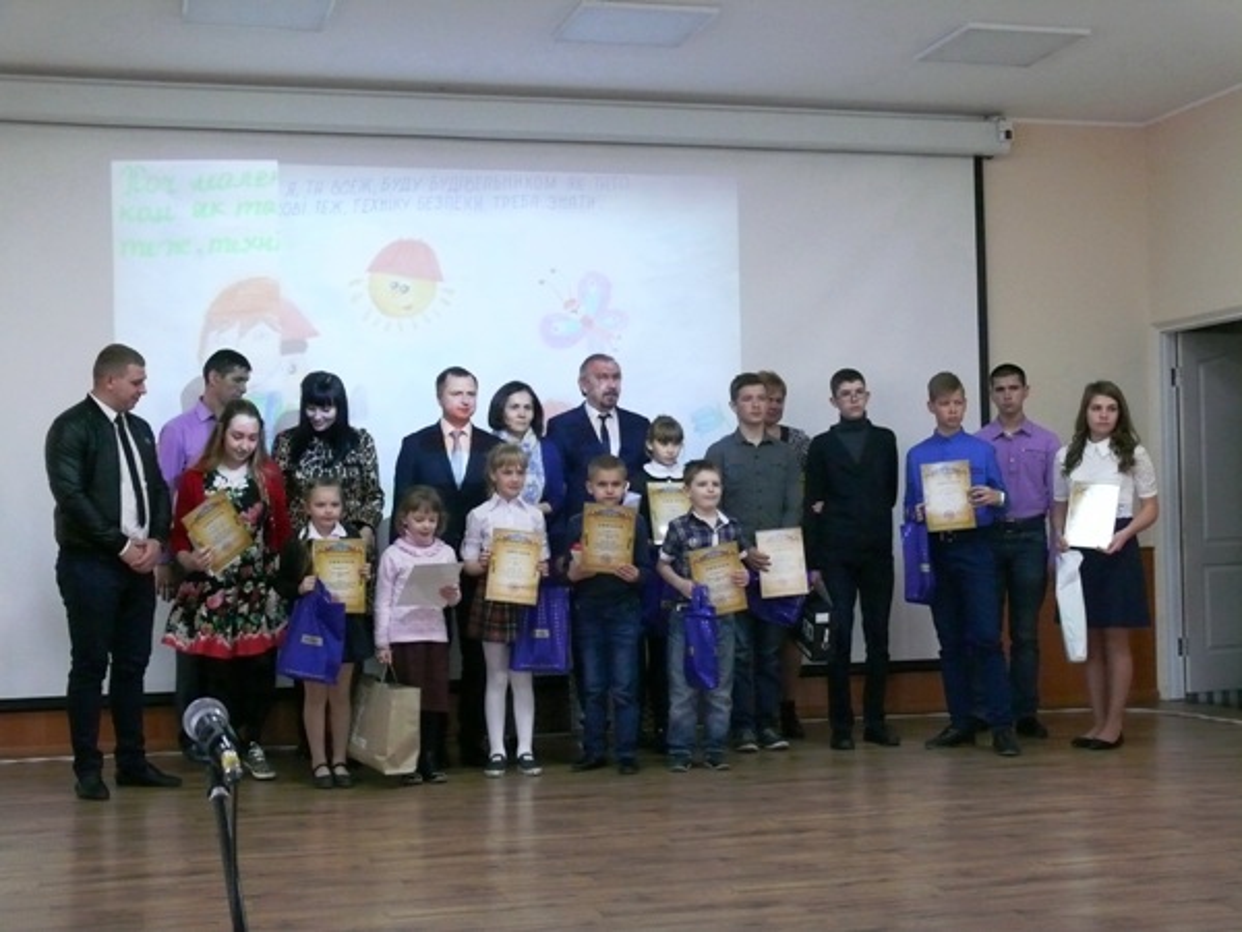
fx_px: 1794
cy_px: 466
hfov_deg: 38.2
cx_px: 621
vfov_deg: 29.1
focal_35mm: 50
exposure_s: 1/50
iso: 400
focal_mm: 10.6
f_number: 3.2
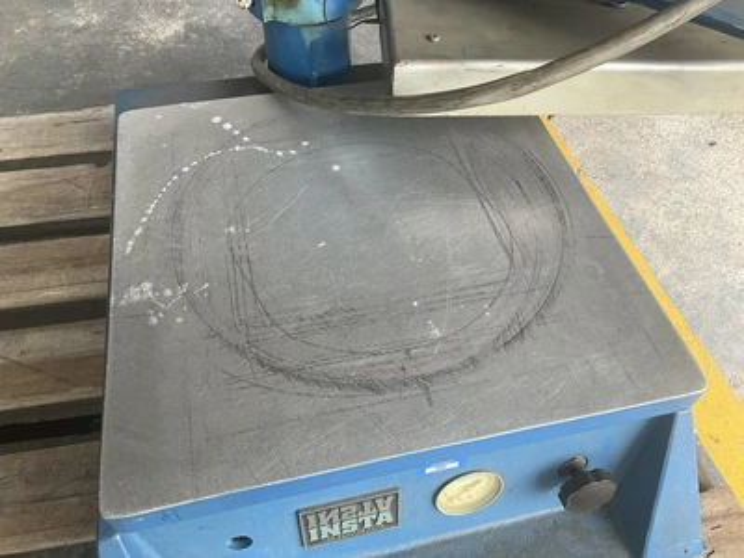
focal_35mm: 29
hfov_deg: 61.7
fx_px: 623
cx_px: 372
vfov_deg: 48.2
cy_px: 279
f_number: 1.8
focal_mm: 3
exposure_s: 1/122
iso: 40
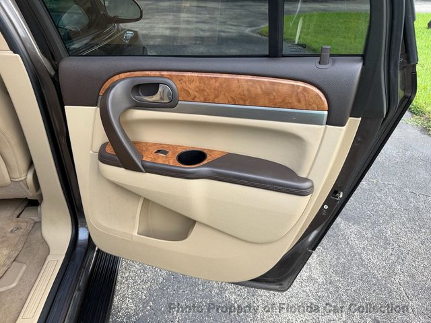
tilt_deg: -30.5
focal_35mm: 24
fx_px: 299
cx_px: 216
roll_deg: -2.5
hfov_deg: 71.6
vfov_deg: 56.8
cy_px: 162
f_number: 1.78
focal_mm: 6.76
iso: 64
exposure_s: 1/296
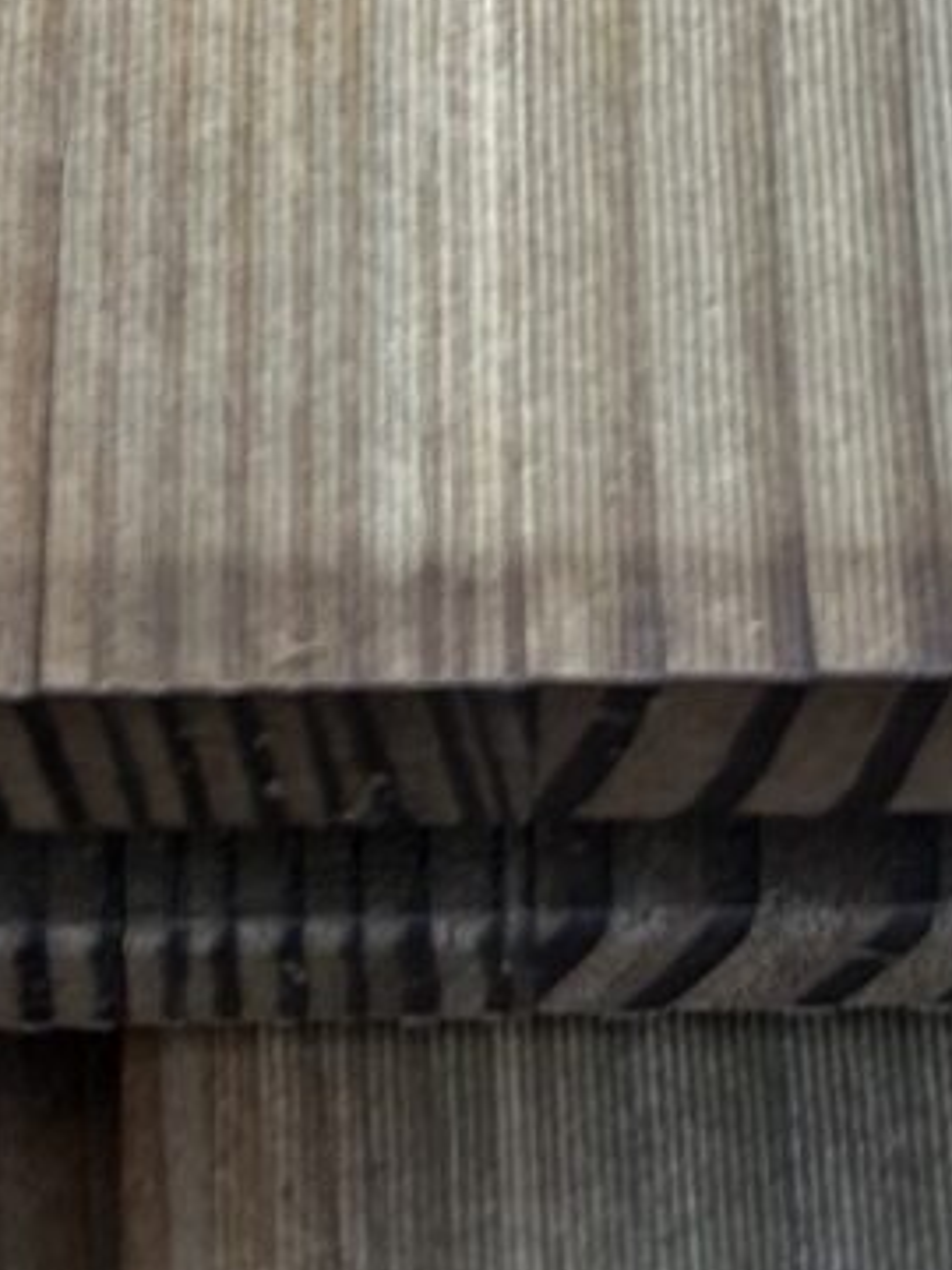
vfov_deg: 9.1
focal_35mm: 185
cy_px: -2230
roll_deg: +1.4
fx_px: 6784
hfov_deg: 8.0
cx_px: 638
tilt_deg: -42.0
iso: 40
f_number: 1.5
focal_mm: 5.7
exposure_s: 1/250
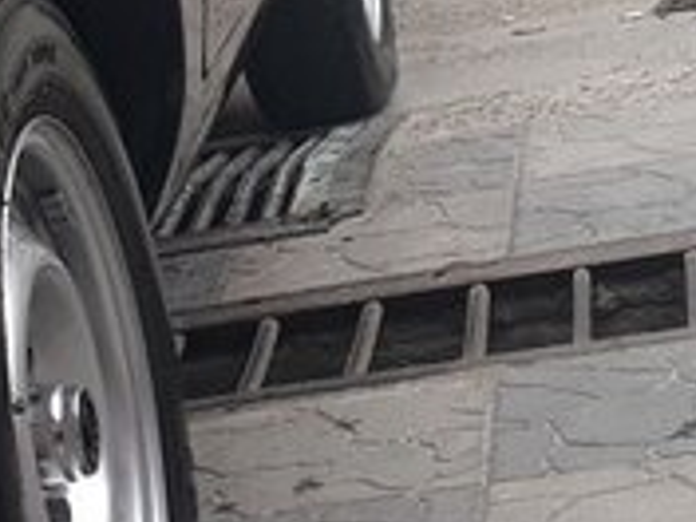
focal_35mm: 101
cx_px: 111
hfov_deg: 19.2
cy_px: -129
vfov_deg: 14.1
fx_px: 2031
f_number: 1.9
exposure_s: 1/50
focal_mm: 3.6
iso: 40
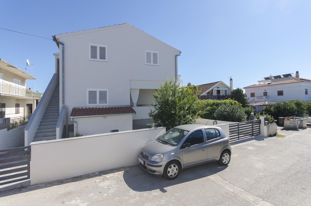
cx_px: 156
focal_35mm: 16
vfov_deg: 71.8
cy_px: 103
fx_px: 142
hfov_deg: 95.1
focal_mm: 11
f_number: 8
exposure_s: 1/250
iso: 125
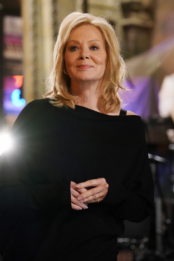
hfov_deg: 8.4
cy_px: 130
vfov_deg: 12.5
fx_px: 1189
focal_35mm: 164
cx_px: 87
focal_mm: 164
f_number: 4
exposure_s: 1/200
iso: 6400
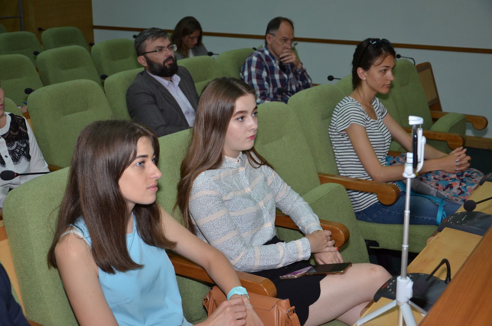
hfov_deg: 41.2
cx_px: 246
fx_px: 655
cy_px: 163
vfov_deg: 27.9
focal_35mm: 48
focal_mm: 32
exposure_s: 1/250
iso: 500
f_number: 4.2
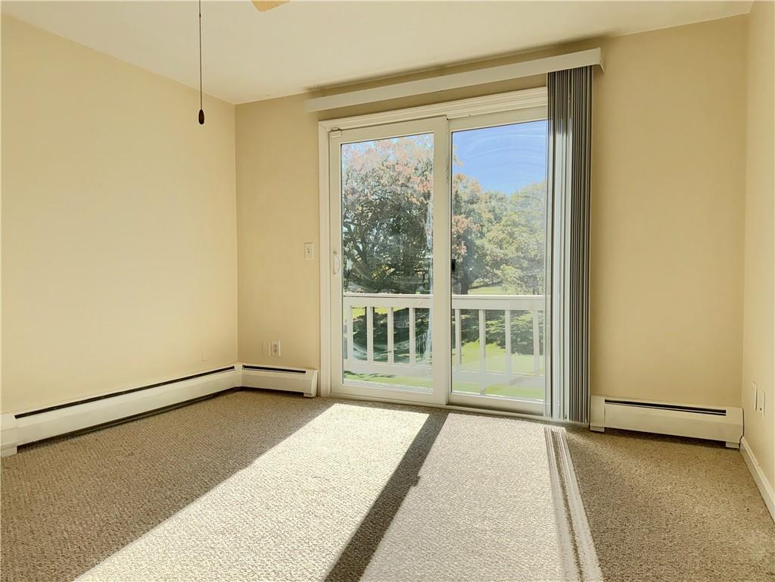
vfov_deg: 56.8
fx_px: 537
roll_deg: -0.2
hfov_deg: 71.6
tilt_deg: -1.7
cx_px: 388
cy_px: 291
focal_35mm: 24
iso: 100
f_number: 1.78
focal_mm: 6.76
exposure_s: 1/1934
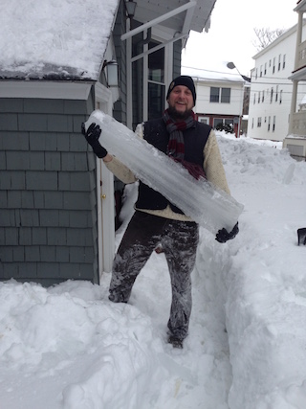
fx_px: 389
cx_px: 153
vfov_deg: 55.4
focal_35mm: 33
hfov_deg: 42.9
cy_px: 204
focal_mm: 4.12
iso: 50
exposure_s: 1/324
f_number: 2.4
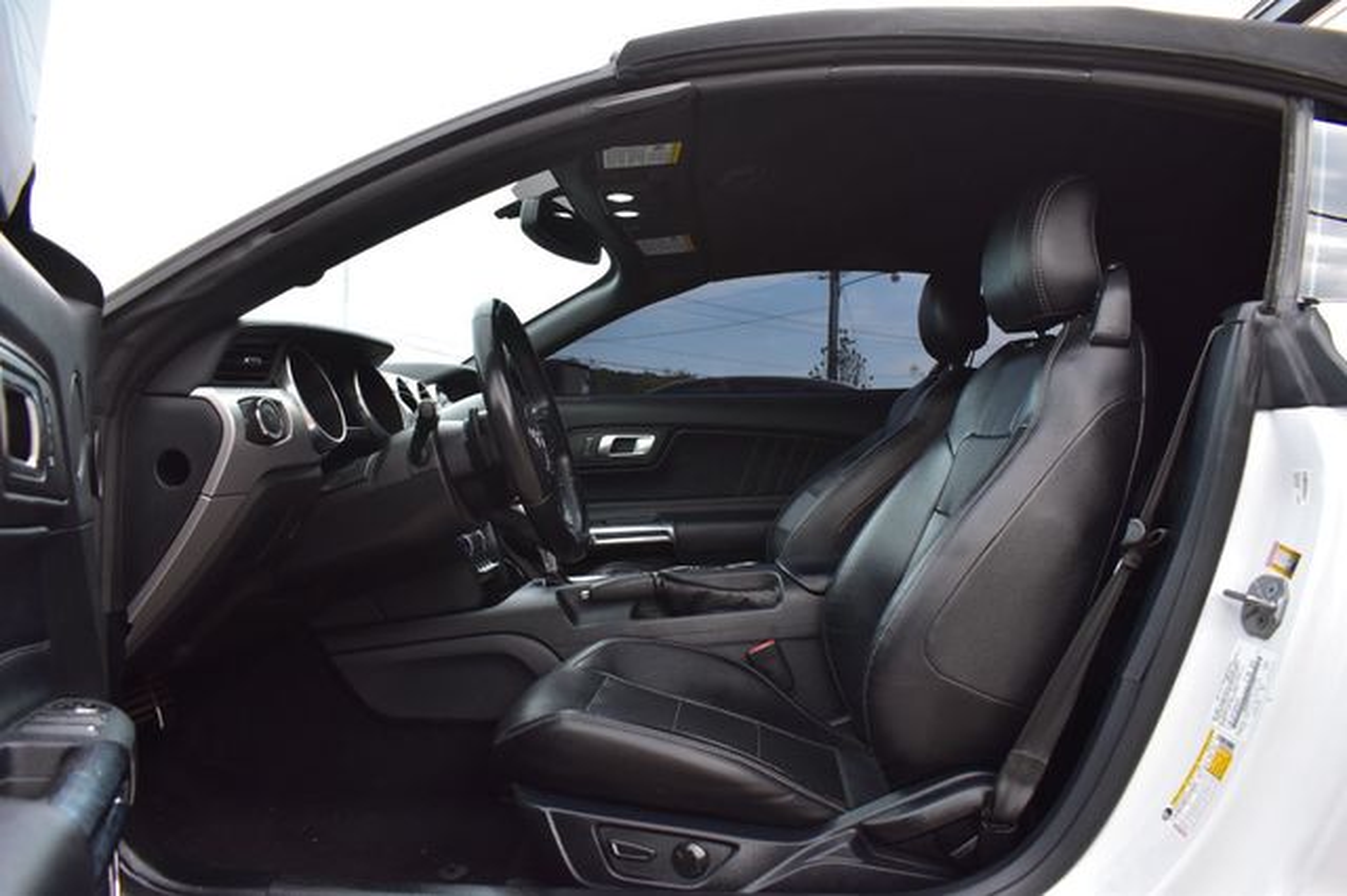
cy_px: 448
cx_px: 674
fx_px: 1010
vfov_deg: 47.9
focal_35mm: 27
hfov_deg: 67.4
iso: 400
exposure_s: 1/80
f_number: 8
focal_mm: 18
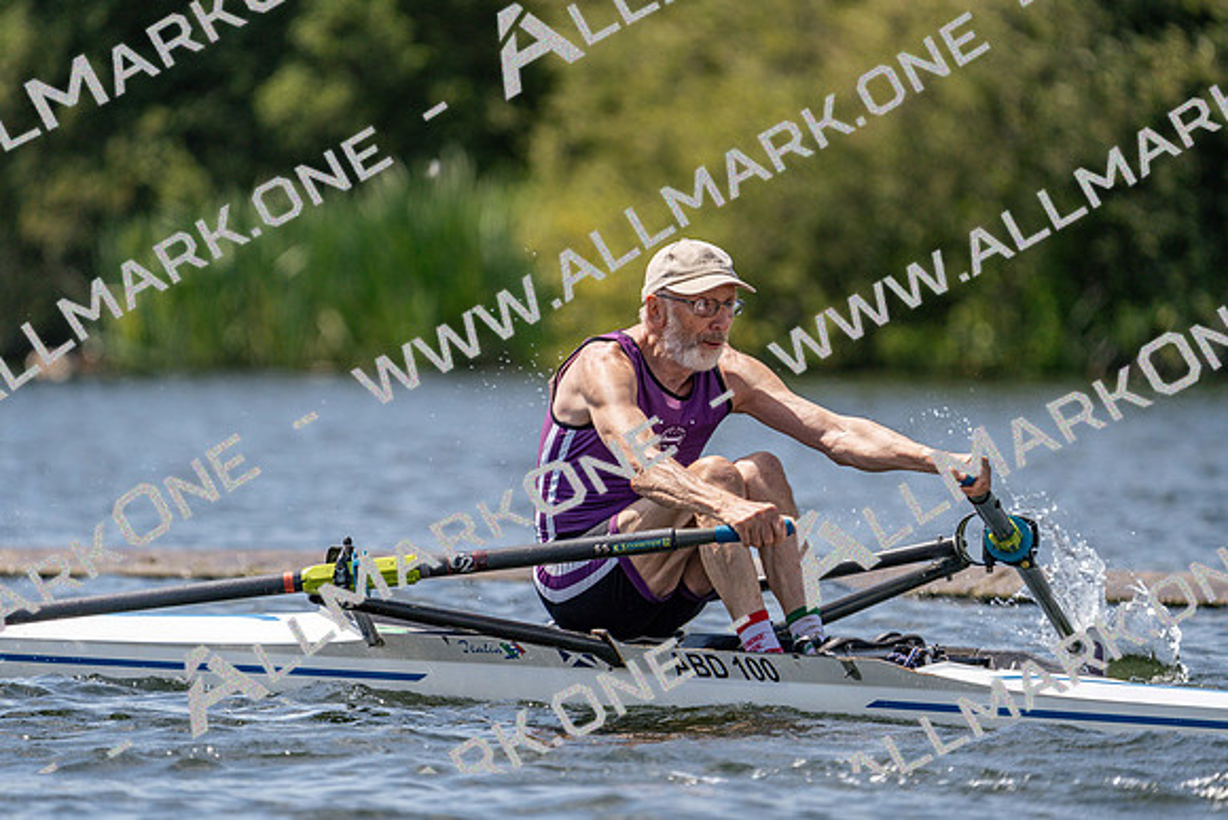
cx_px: 614
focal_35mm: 452
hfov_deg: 4.6
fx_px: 15421
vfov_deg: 3.0
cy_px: 410
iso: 320
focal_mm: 452
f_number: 6.3
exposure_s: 1/2000
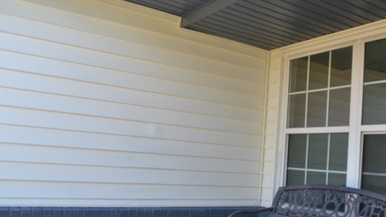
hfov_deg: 52.1
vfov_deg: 31.0
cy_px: 137
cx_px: 248
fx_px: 389
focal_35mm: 38
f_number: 5.6
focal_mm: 18
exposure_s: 1/125
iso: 320
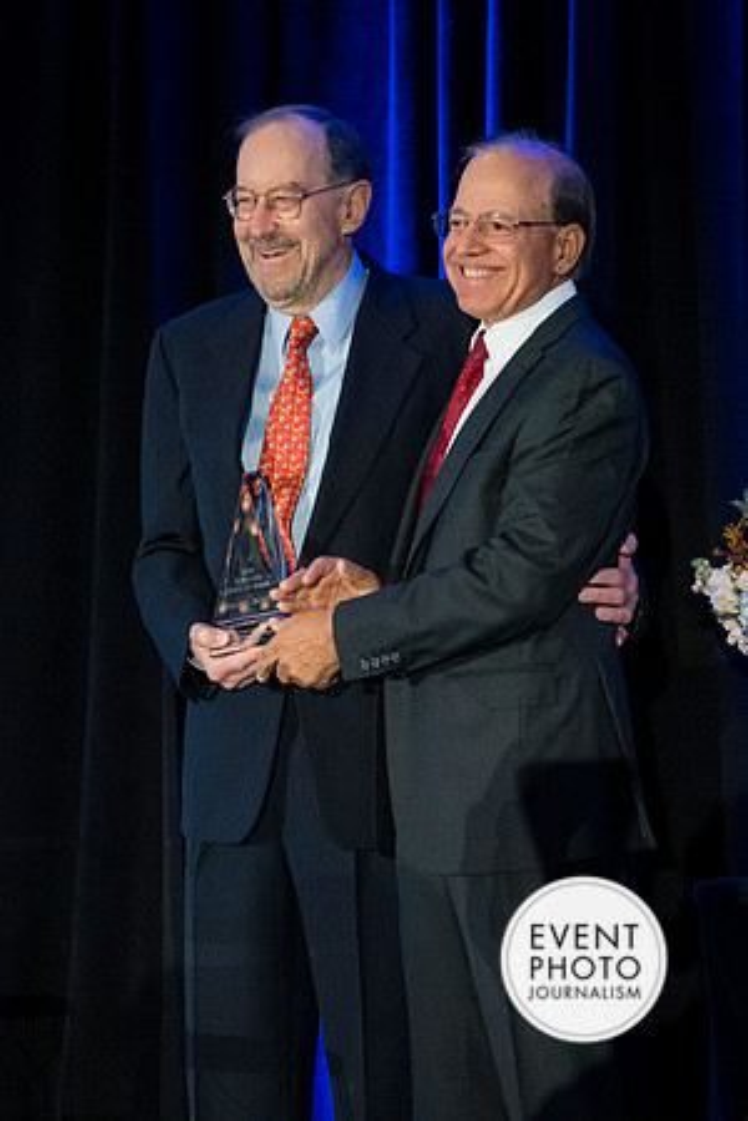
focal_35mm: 112
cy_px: 560
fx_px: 3490
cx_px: 374
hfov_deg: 12.2
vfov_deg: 18.3
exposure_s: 1/125
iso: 10000
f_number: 4
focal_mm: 75
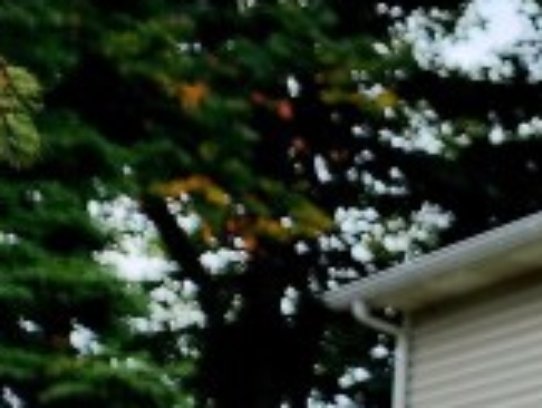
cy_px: 676
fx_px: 2274
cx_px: 1529
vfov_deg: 9.8
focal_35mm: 145
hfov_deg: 10.5
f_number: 1.8
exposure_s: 1/1250
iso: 20
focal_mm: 5.4
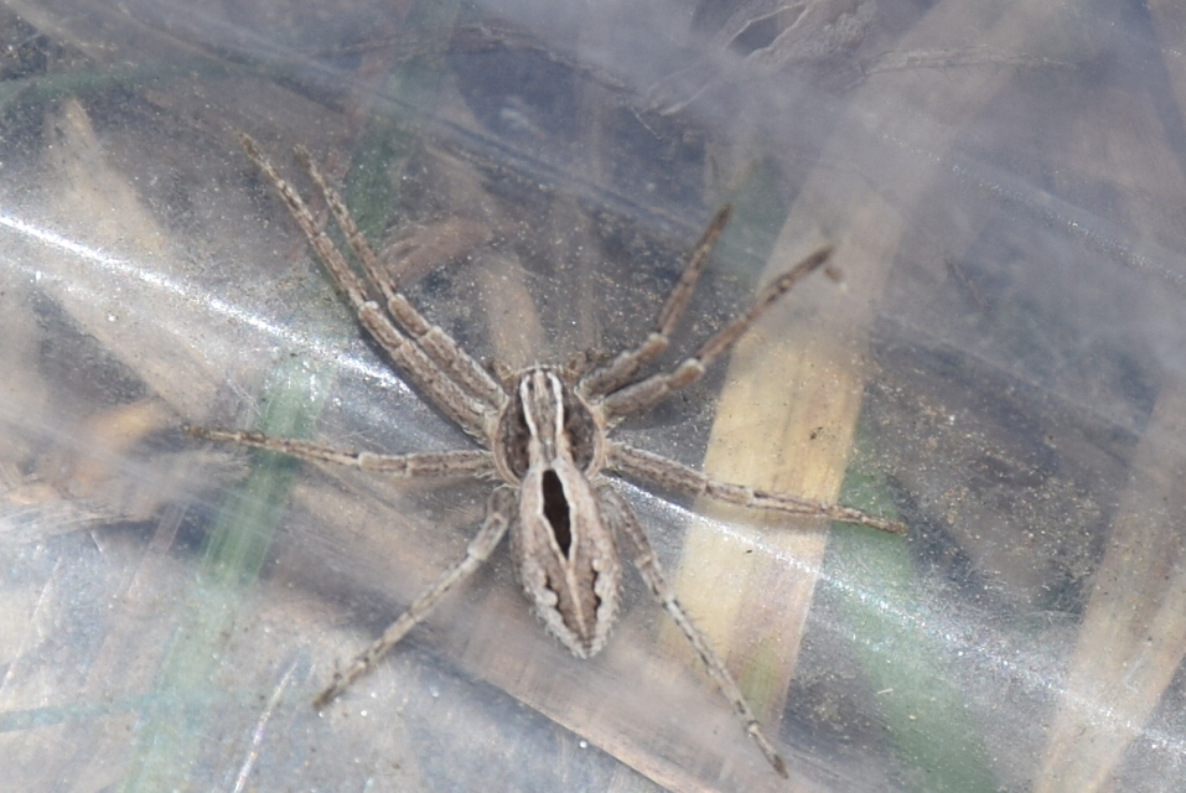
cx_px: 593
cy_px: 396
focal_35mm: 210
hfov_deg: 9.8
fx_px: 6924
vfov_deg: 6.6
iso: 100
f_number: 10
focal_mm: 140
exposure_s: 1/160
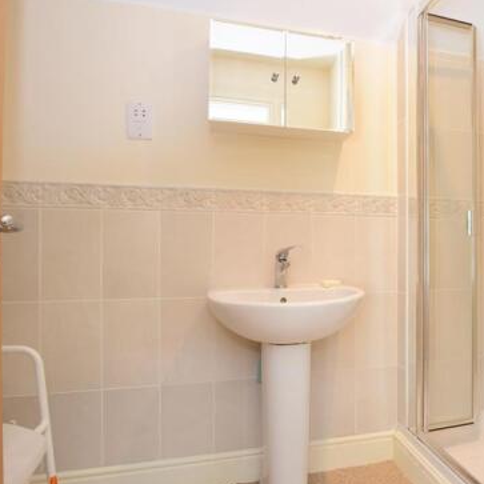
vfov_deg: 67.3
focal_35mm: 23
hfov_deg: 65.0
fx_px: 364
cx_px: 333
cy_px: 246
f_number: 13
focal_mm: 10
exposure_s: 1.6
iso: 400
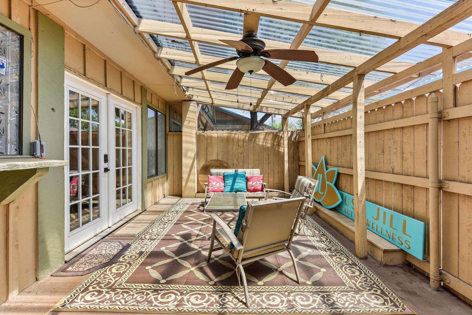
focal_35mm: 16
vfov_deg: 73.7
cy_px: 158
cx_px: 236
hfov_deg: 96.7
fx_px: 210
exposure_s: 1/80
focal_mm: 16
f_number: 8
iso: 100
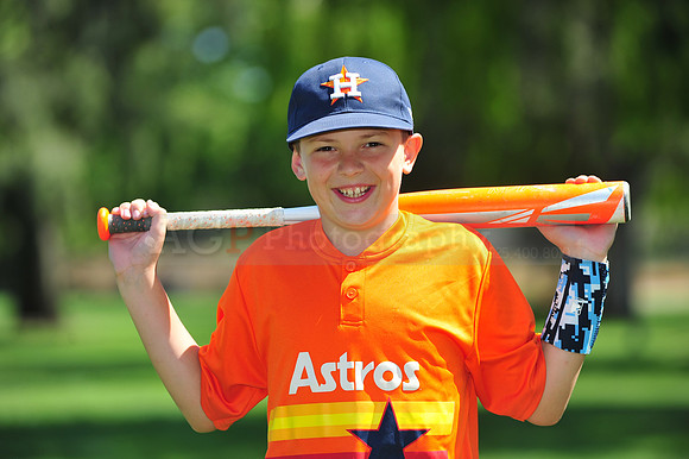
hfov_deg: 10.3
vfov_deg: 6.9
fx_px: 3825
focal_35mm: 200
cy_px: 230
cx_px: 344
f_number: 4.5
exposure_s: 1/800
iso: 200
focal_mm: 200
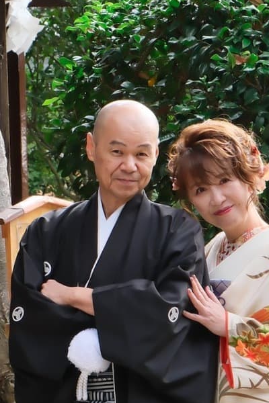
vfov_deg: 7.6
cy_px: 104
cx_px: 27
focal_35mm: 270
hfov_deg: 5.1
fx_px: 3026
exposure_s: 1/250
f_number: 5.6
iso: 800
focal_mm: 50.3
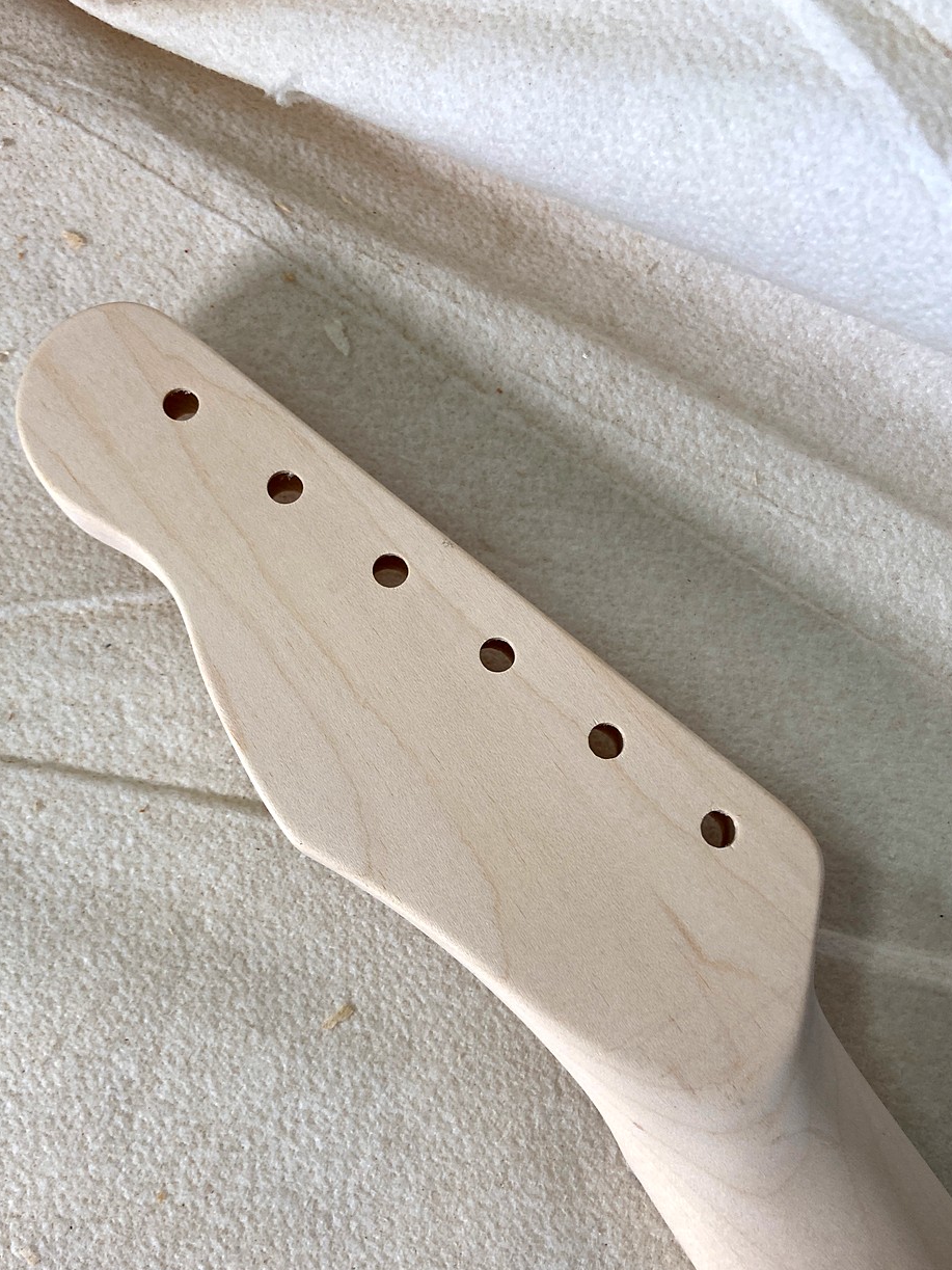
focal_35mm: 30
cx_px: 443
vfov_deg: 59.8
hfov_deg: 46.8
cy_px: 698
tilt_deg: -76.7
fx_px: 1100
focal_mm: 4.25
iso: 80
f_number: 1.8
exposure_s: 1/120
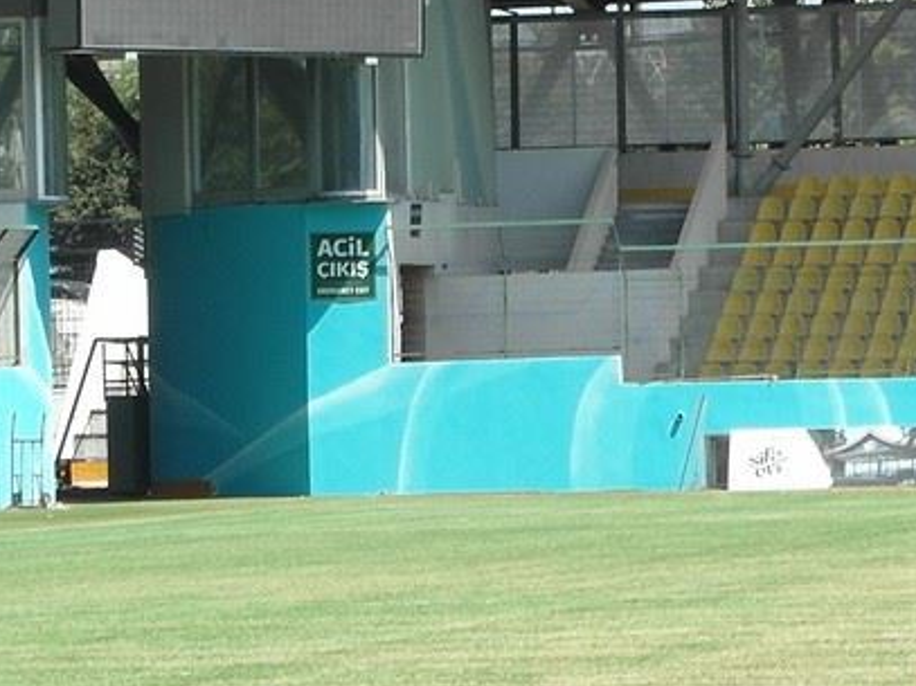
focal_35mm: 283
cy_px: 171
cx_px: 144
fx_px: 7486
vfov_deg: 5.2
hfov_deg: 7.0
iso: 80
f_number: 4.9
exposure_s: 1/250
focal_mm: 15.6
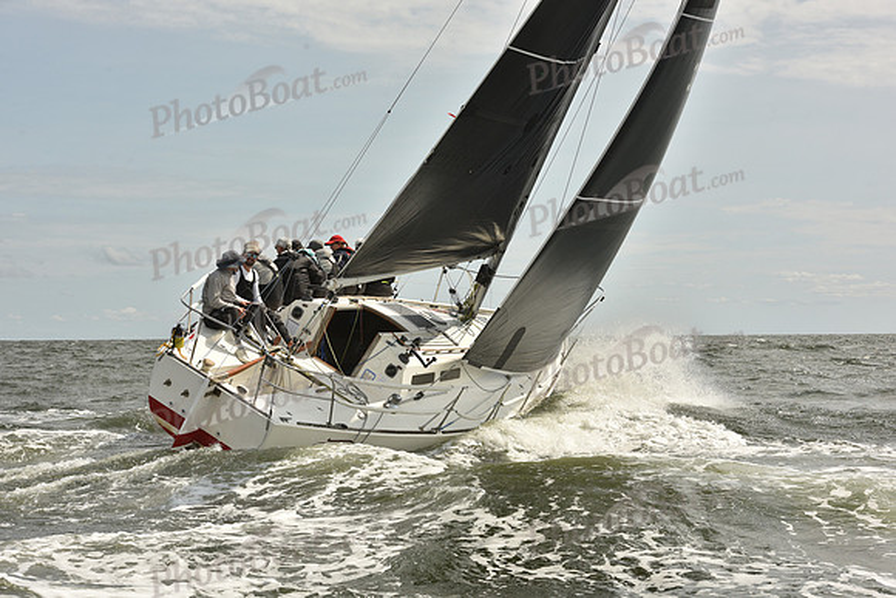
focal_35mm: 70
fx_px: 1743
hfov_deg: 28.8
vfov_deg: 19.5
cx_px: 448
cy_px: 299
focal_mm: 70
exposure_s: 1/800
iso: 250
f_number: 10
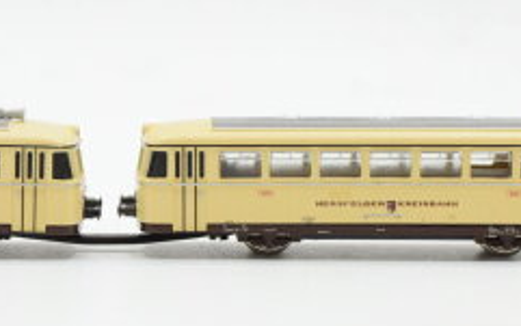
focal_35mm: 133
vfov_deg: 9.9
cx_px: 84
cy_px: 187
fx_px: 1894
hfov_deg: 15.5
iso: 400
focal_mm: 35
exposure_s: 1/200
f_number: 8
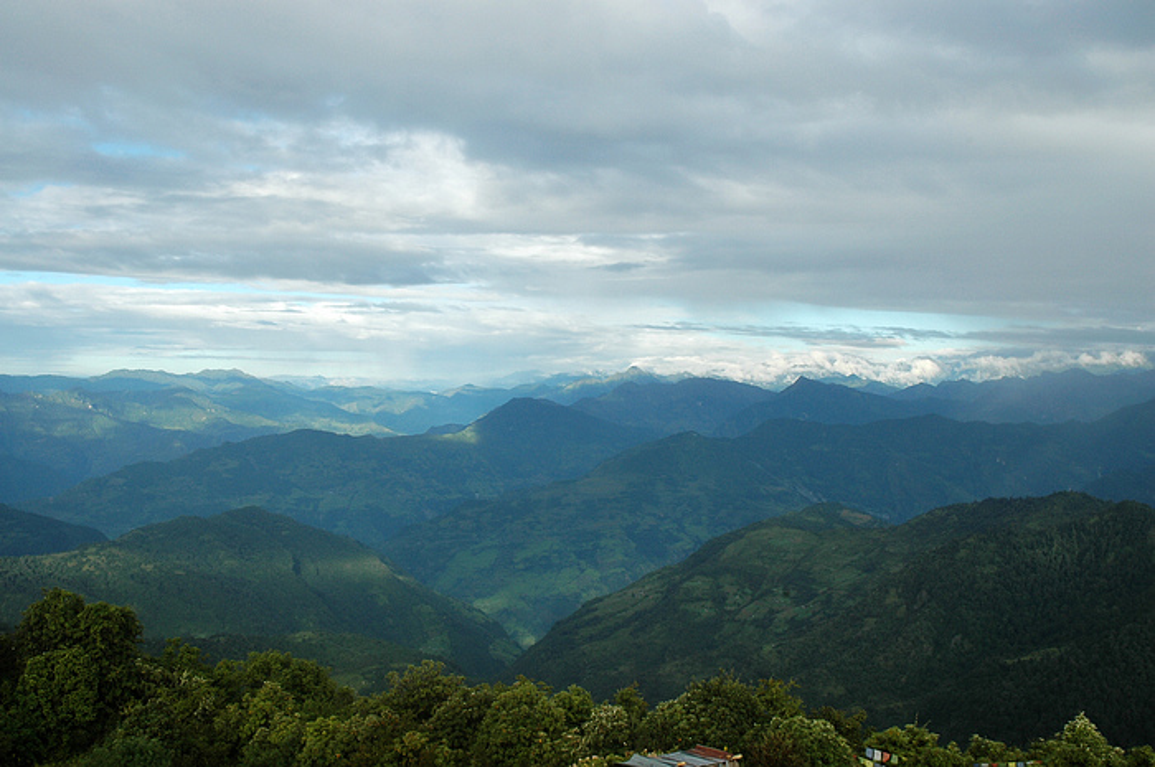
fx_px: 1202
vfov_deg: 35.4
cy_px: 384
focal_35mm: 38
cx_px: 578
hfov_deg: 51.3
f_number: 16
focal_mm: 25
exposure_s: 1/100
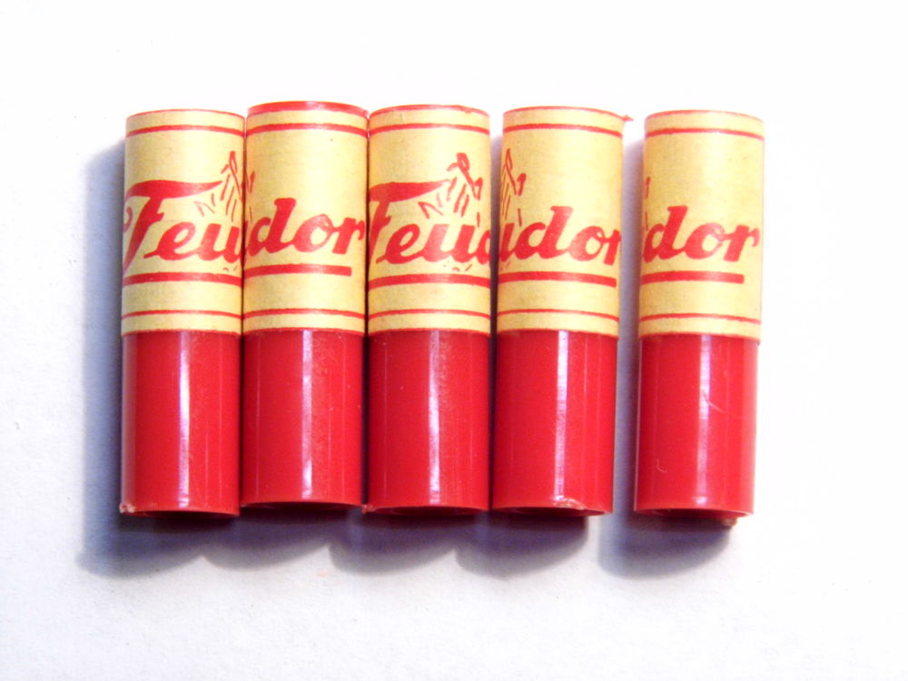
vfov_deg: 8.3
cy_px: 340
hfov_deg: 11.0
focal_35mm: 179
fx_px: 4695
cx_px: 454
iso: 200
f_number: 5.1
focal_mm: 32.1
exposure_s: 1/30
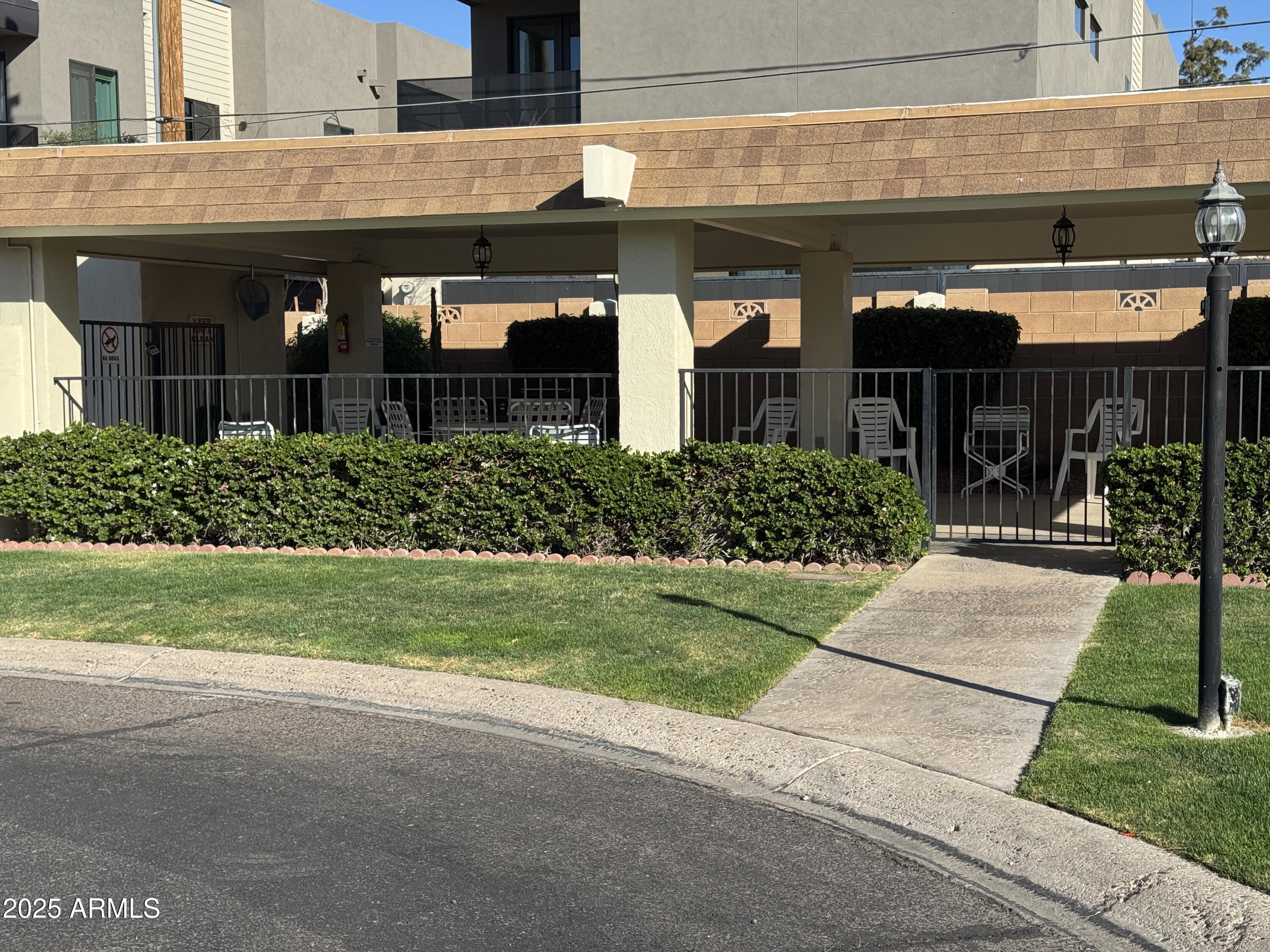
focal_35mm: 48
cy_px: 476
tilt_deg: -4.6
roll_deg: -0.2
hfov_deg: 39.7
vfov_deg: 30.3
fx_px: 1761
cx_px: 635
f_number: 1.78
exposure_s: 1/2833
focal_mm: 6.76
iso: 64
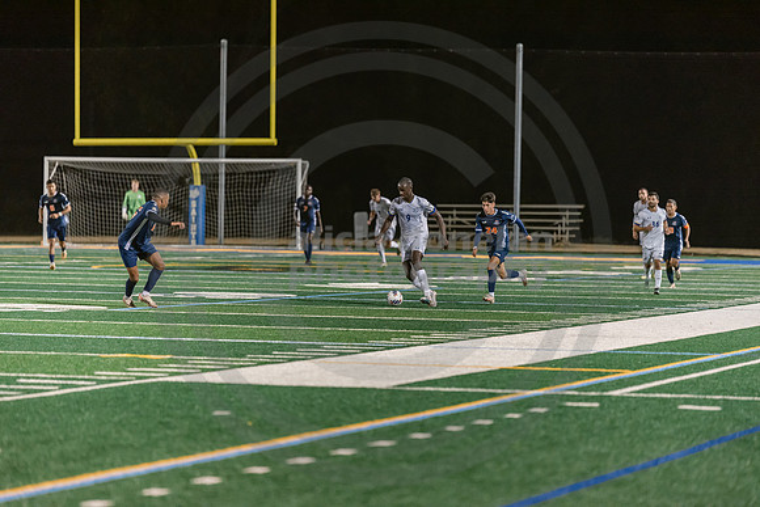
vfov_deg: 6.9
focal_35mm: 200
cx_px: 380
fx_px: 4223
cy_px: 254
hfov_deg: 10.3
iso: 2500
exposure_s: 1/640
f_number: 2.8
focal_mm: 200
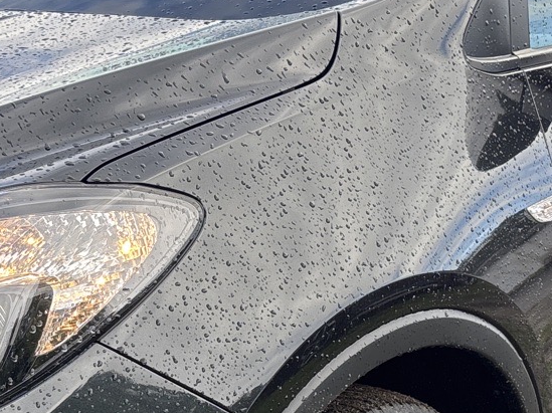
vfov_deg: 15.9
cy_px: 406
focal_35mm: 91
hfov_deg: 21.2
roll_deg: +0.4
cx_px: 89
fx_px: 1450
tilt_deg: -17.3
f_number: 1.6
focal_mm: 5.96
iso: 50
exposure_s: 1/468
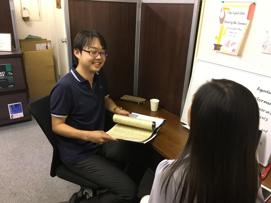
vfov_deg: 48.2
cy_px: 102
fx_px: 227
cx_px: 136
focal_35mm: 29
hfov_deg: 61.7
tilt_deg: -22.4
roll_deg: -3.2
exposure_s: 1/30
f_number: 2.2
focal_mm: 4.15
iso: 160
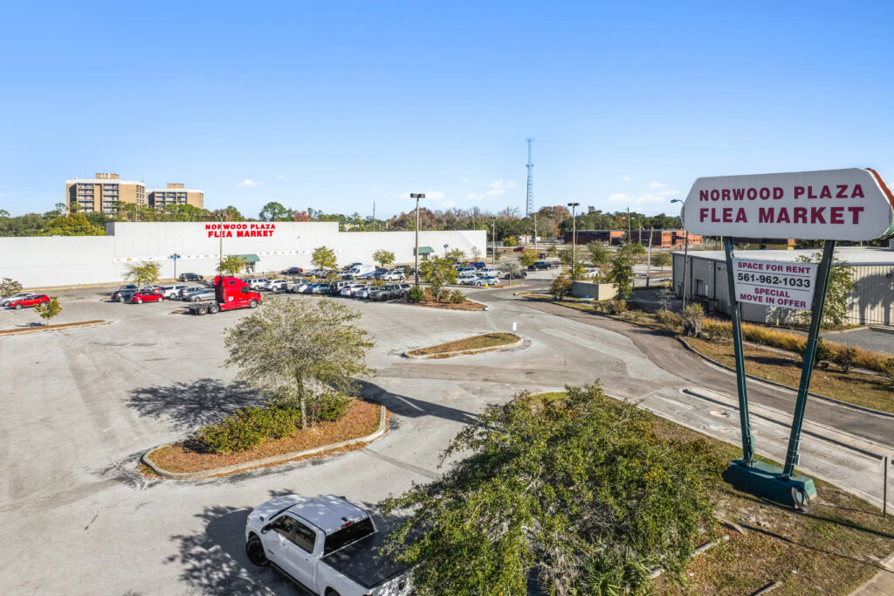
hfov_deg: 78.6
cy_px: 298
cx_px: 447
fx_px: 546
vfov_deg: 57.2
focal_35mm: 22
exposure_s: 1/500
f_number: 2.8
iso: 100
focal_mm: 8.4
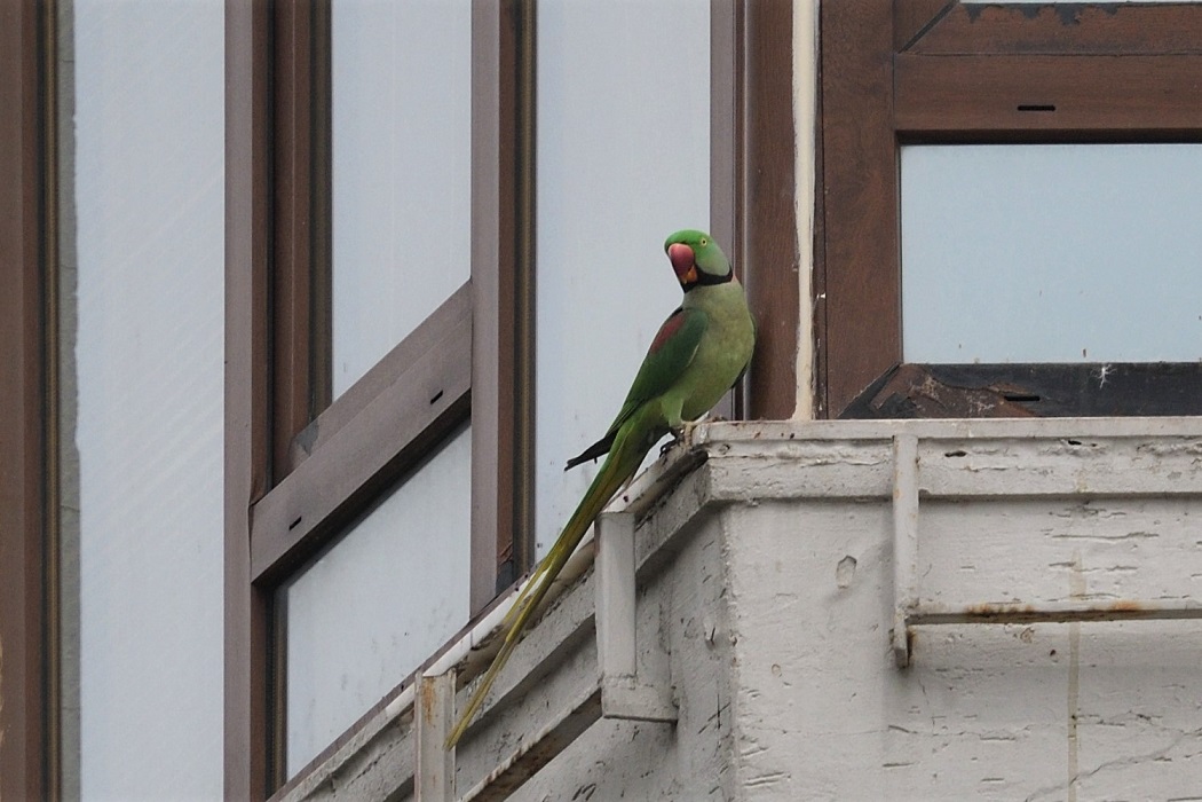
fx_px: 28044
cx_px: 601
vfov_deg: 1.6
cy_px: 401
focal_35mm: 840
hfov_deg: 2.5
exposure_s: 1/1600
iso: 220
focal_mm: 420
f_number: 5.6
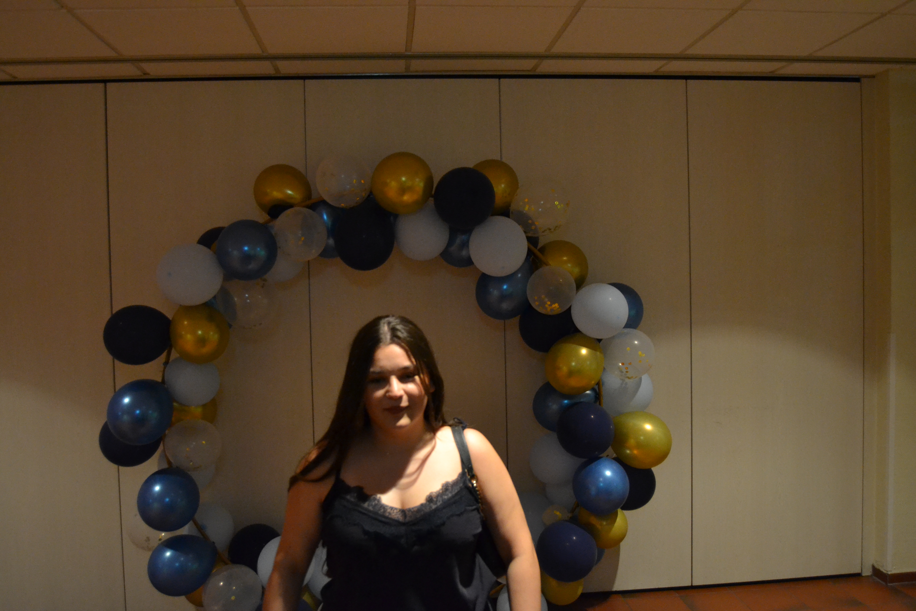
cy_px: 306
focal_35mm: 30
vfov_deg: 43.6
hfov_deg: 61.9
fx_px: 763
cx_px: 458
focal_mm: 20
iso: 2500
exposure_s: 1/60
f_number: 3.5
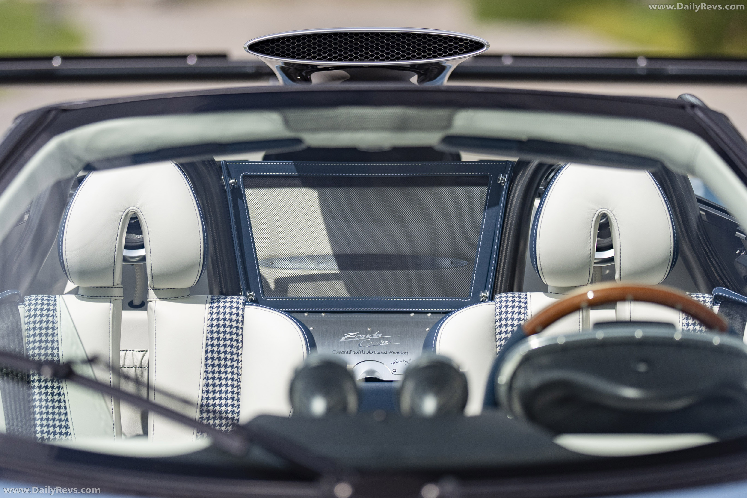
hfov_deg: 10.2
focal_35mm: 202
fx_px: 4191
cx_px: 374
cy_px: 249
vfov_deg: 6.8
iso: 250
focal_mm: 135
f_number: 1.8
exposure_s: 1/5000
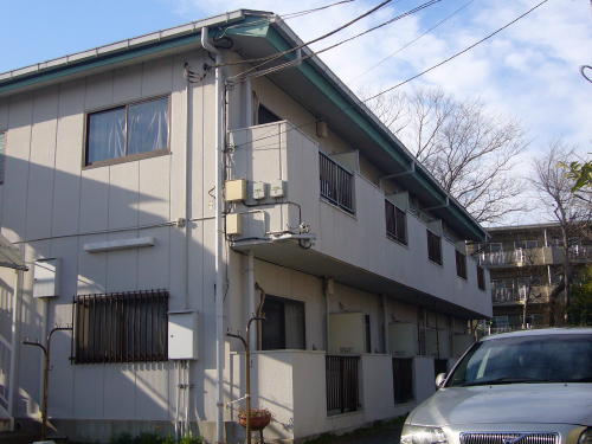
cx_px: 296
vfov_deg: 35.1
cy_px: 222
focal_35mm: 41
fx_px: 701
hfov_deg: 45.8
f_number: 5.6
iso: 80
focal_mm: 4.9
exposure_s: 1/250
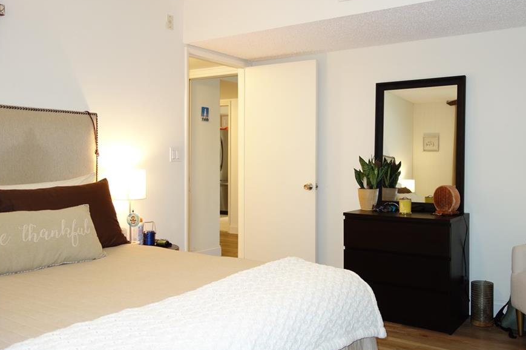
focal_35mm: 33
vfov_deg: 39.9
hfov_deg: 57.0
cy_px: 158
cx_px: 305
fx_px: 482
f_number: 1.8
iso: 125
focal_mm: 10.4
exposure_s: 1/40
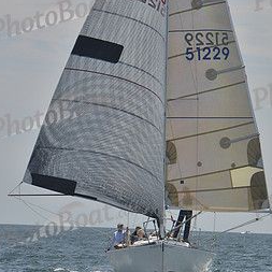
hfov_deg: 4.5
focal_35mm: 390
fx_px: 3467
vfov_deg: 4.5
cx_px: 197
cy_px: 154
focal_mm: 200
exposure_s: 1/800
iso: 400
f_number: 8
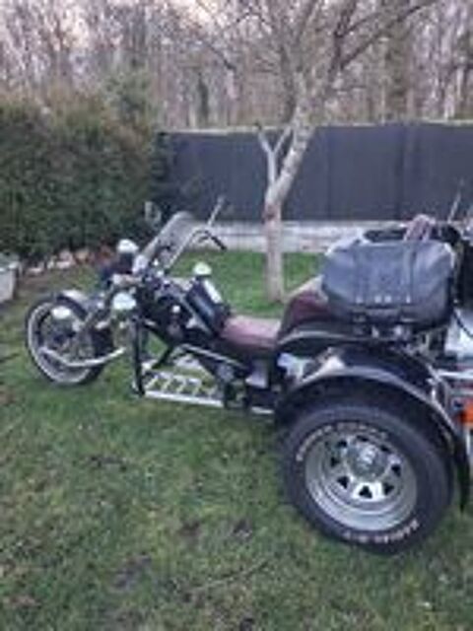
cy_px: 316
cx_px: 236
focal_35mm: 27
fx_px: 492
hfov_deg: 51.4
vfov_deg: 65.3
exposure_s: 1/100
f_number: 1.8
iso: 200
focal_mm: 4
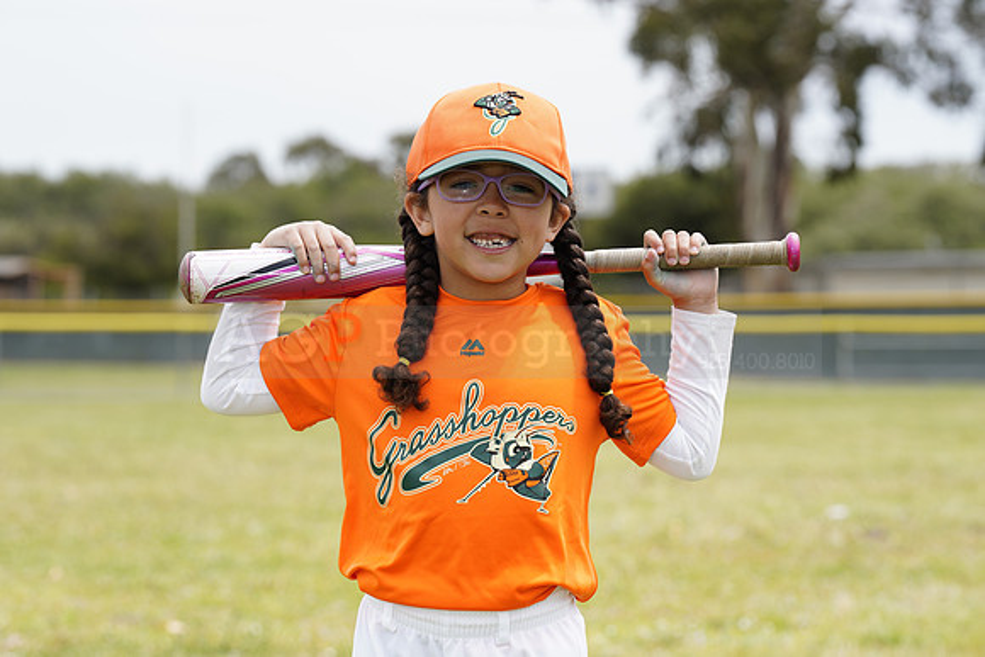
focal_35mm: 145
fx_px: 3968
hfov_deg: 14.2
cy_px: 328
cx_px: 492
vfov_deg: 9.5
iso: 100
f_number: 7.1
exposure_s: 1/250
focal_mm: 145
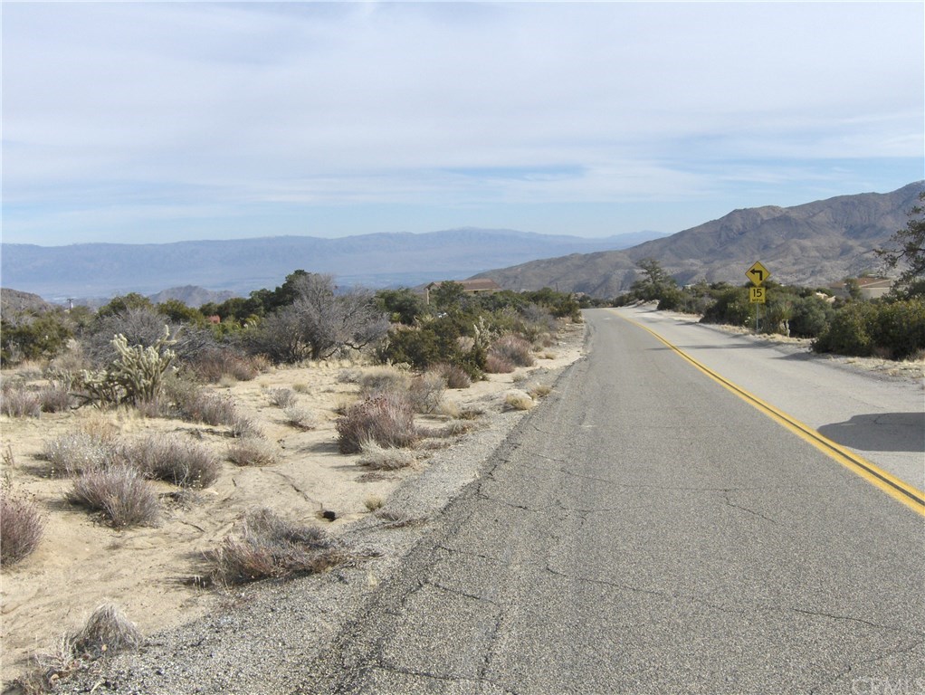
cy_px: 348
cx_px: 462
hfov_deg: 52.6
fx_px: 936
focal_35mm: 35
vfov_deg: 40.7
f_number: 6.9
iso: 100
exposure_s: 1/488
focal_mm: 7.5
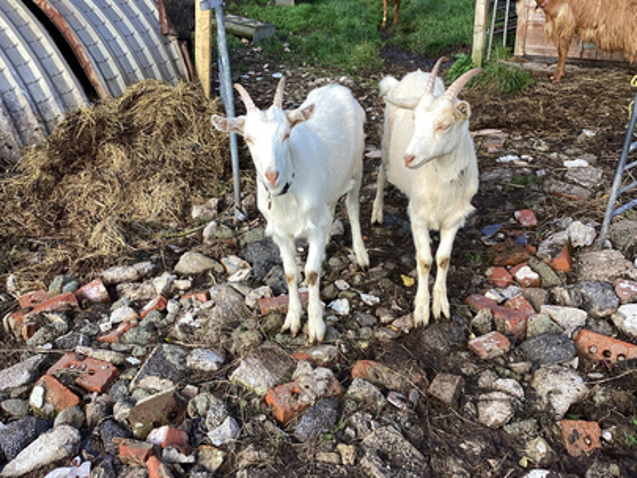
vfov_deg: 39.7
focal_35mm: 36
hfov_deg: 51.3
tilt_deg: -22.0
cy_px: 224
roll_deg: -0.9
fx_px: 663
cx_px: 311
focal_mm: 3.3
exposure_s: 1/266
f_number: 2.4
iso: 25
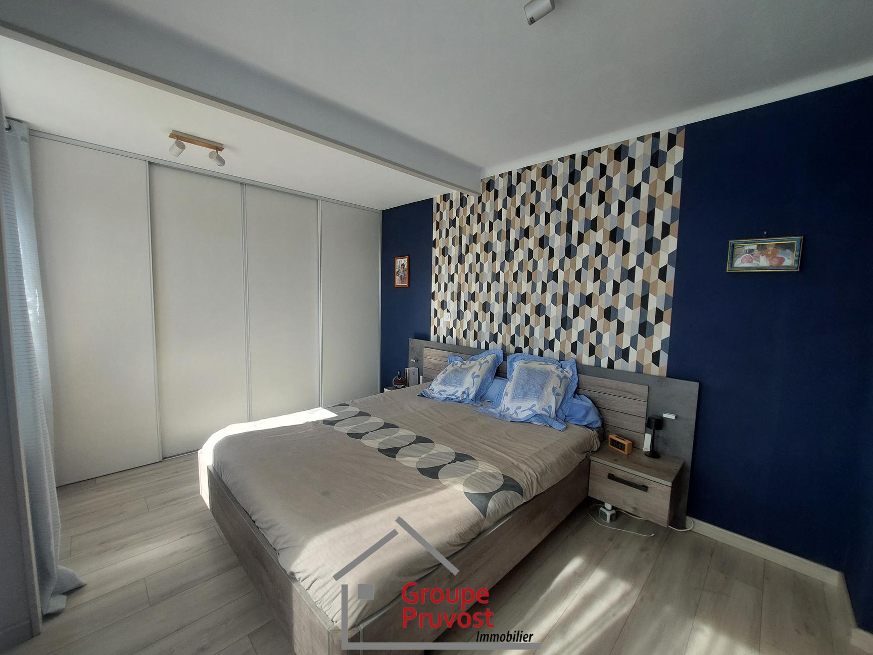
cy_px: 328
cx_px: 436
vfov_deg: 89.9
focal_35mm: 13
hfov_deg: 106.2
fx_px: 328
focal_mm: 1.74
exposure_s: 1/300
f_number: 2.2
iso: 50
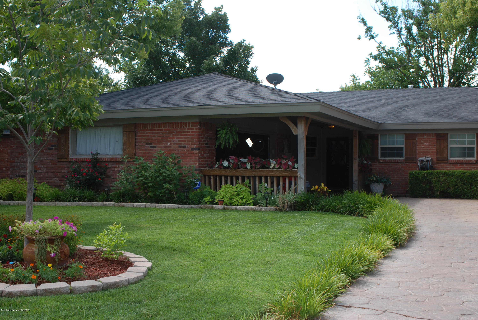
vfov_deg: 32.0
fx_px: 558
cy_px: 160
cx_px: 239
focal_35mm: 42
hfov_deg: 46.3
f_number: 5
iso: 100
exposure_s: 1/200
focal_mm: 28
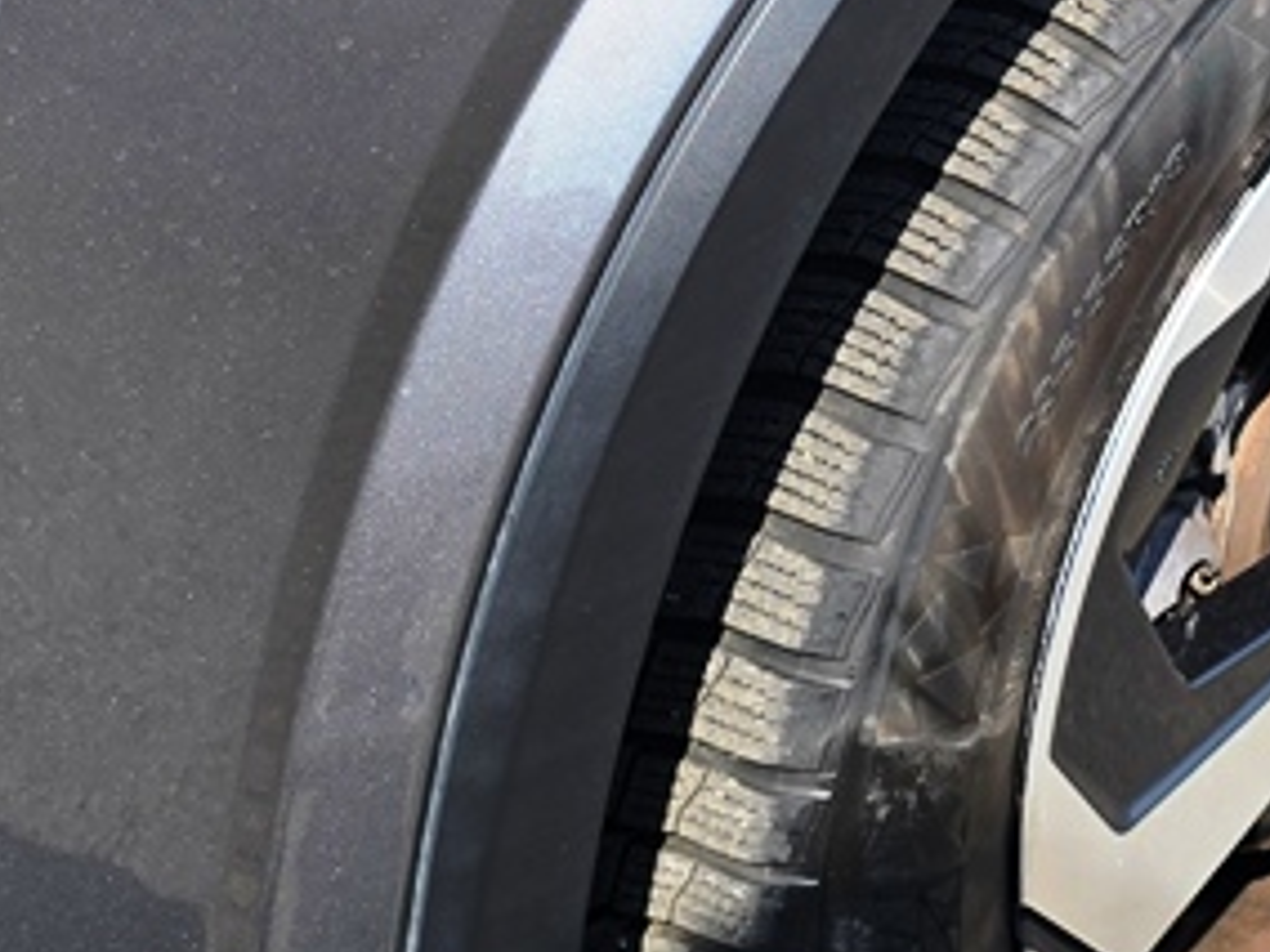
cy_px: -420
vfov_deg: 16.4
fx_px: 3045
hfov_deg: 22.9
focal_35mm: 83
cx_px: 1163
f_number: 1.7
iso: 12
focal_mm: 6.3
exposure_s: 1/500
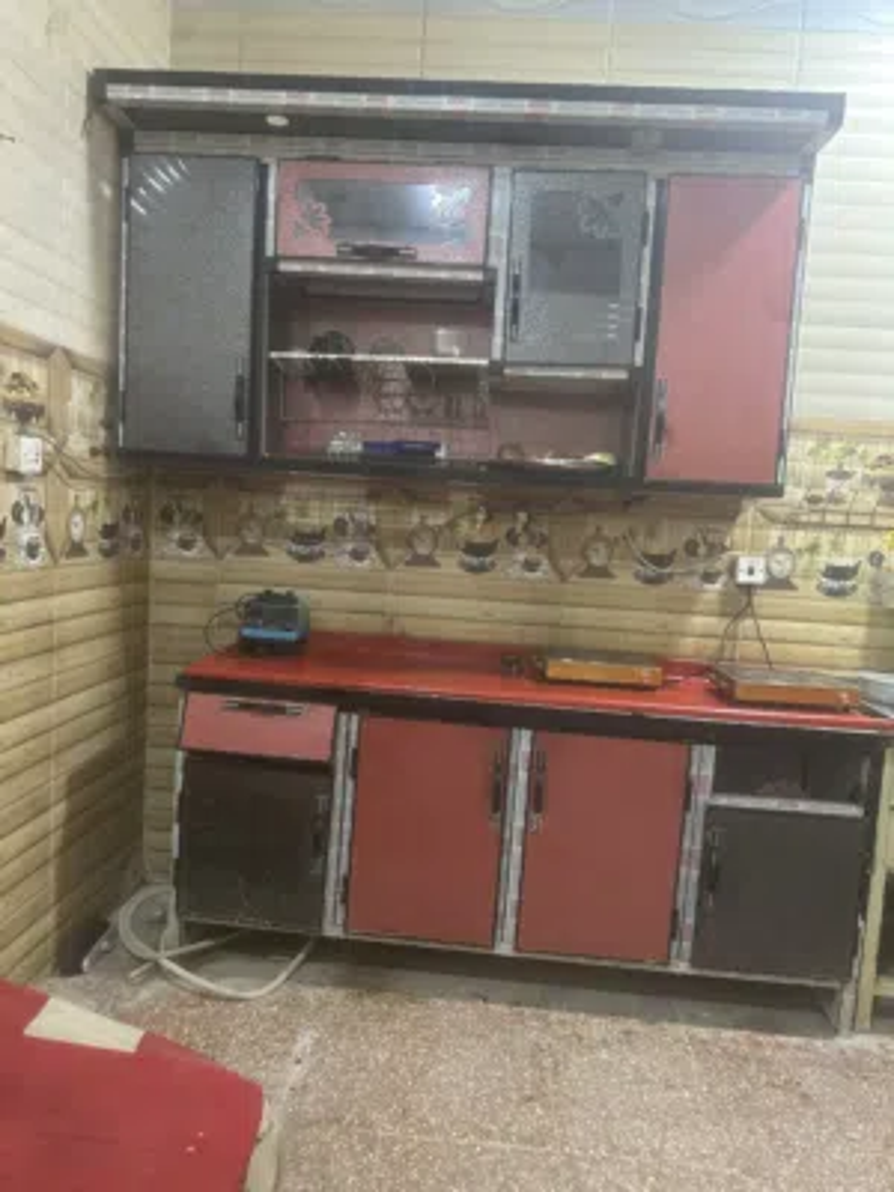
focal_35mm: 24
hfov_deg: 56.8
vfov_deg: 71.6
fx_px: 826
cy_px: 596
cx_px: 447
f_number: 1.78
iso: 400
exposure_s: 1/49
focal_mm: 6.86
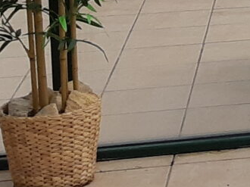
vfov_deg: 7.1
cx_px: 775
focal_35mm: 202
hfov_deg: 8.2
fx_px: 1458
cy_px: -169
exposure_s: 1/1101
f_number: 1.7
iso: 40
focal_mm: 3.93
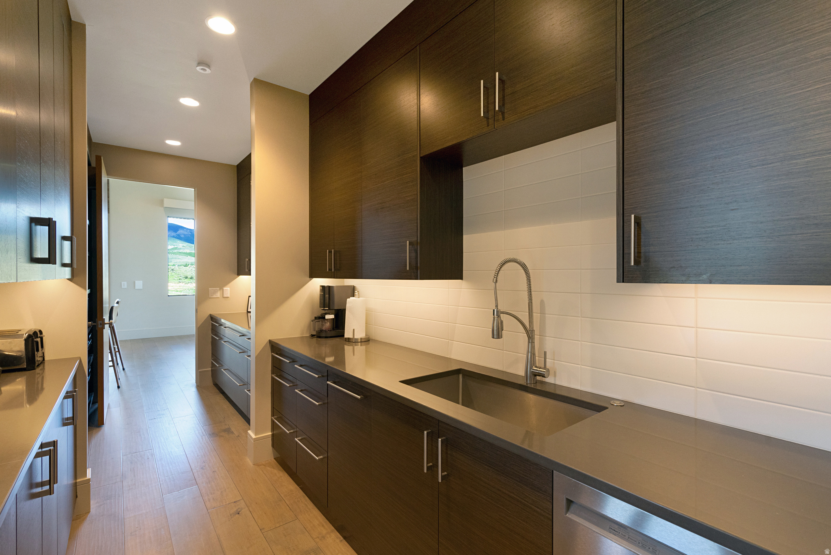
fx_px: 369
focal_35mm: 16
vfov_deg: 73.8
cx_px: 416
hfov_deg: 96.7
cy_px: 278
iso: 1250
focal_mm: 16
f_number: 9
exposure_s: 1/20
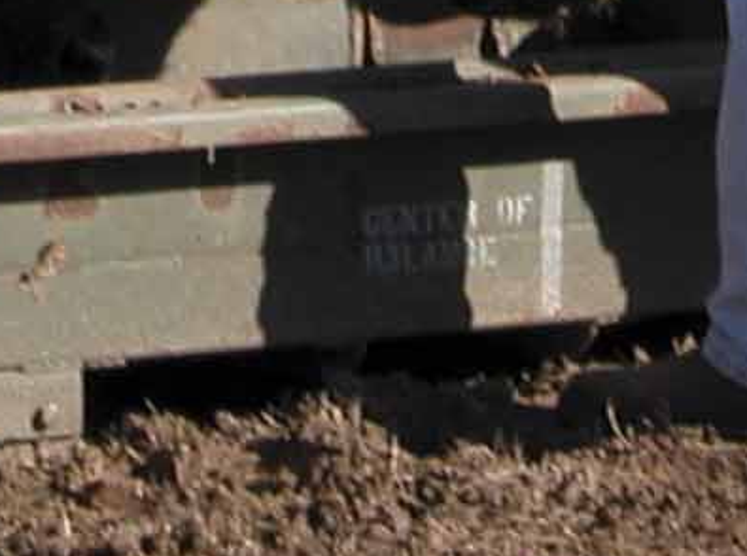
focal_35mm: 575
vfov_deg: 2.6
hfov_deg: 3.5
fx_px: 12374
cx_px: 113
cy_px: -843
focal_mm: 22.3
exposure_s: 1/386
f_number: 5
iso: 100
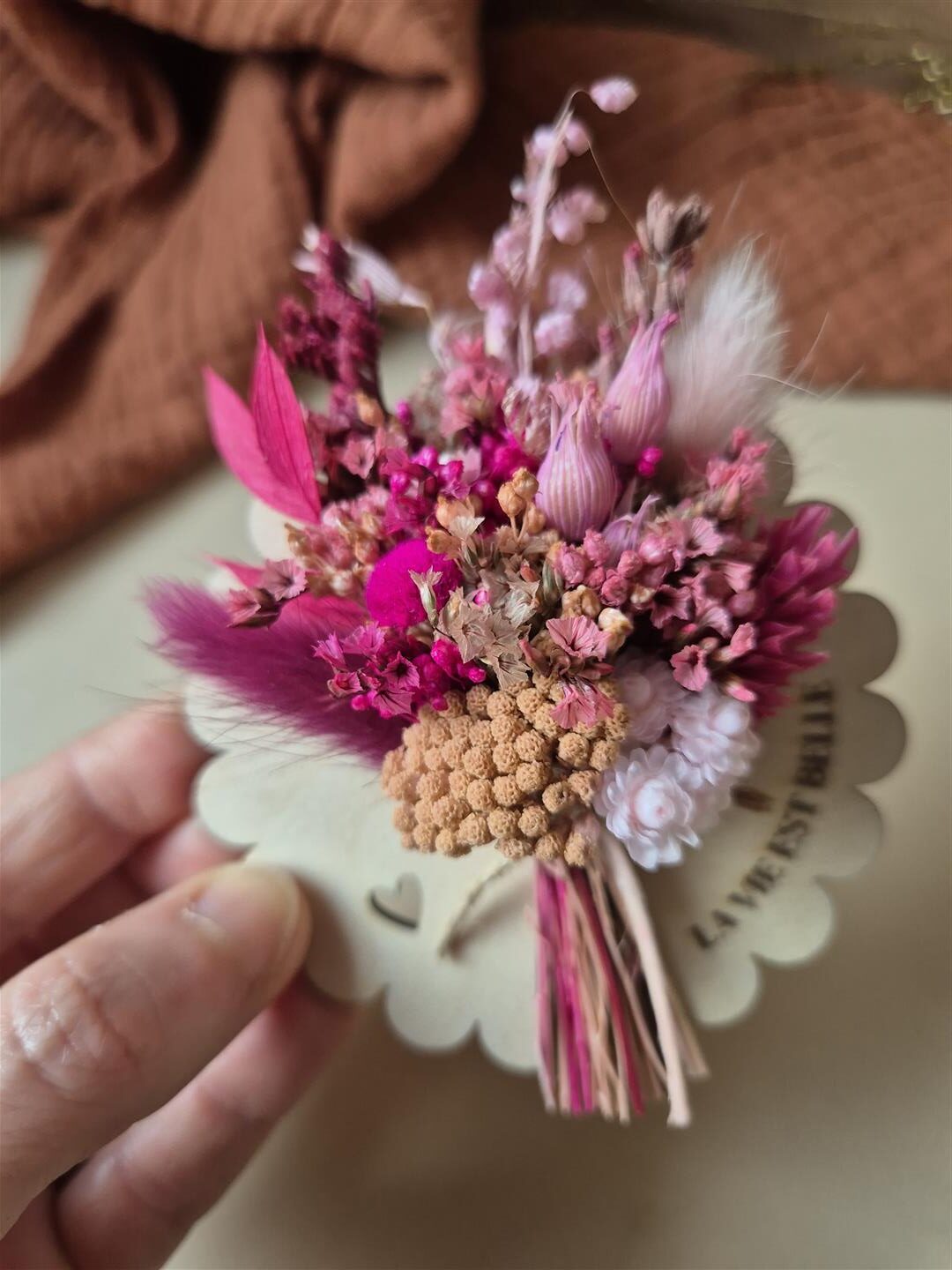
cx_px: 476
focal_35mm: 23
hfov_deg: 58.9
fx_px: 843
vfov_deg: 73.9
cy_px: 635
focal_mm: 5.4
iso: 80
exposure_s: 1/180
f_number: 1.8
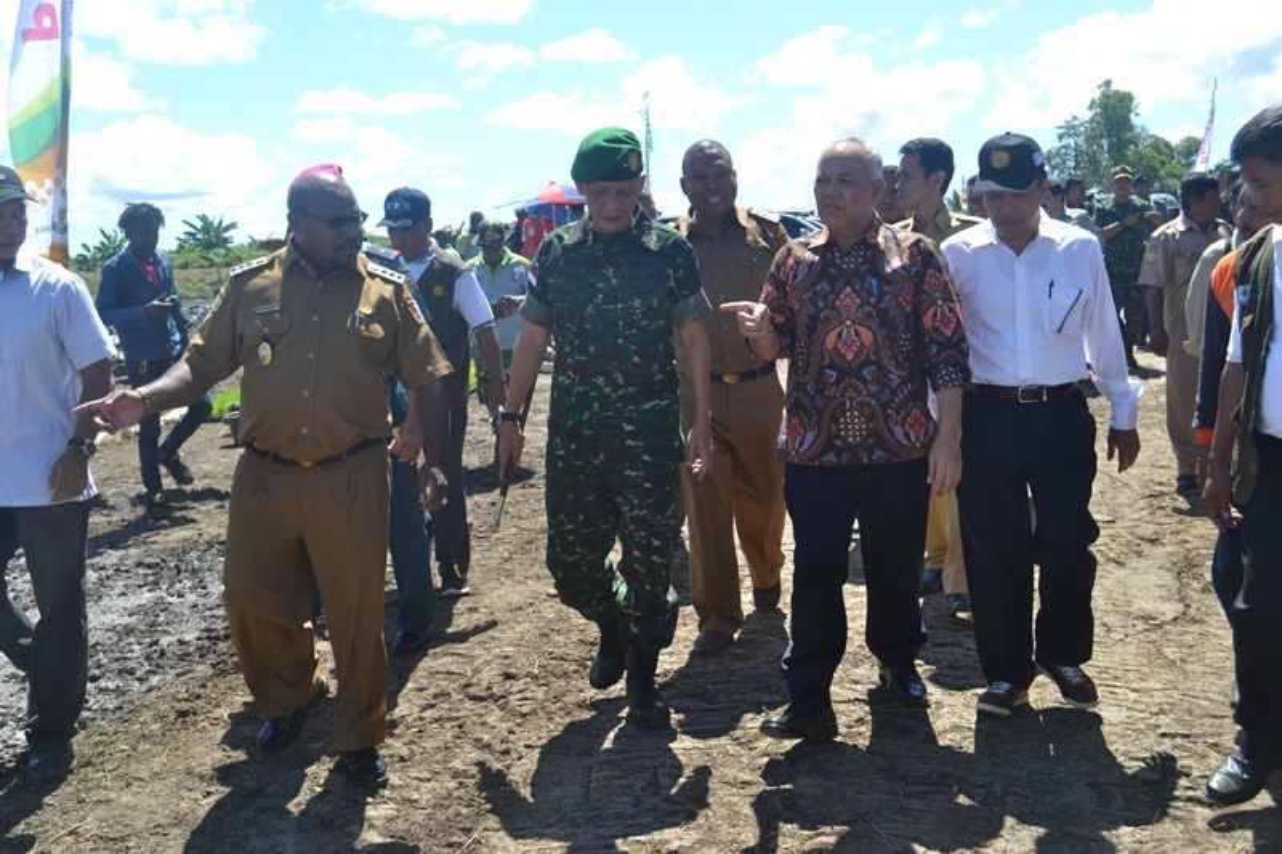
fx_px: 1388
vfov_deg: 34.2
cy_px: 427
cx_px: 641
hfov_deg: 49.6
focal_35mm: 39
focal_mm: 26
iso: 100
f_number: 7.1
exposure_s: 1/200
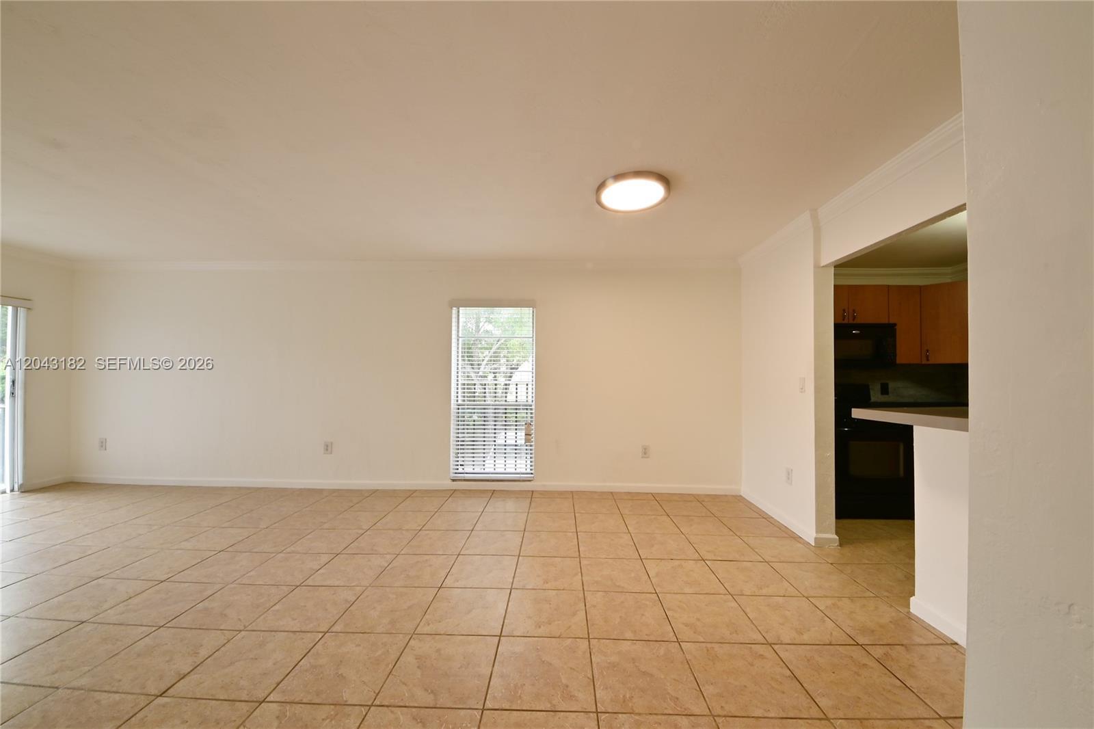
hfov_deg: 112.6
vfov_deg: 90.0
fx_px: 365
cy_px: 364
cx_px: 547
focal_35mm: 12
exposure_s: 1
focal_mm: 8
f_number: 22
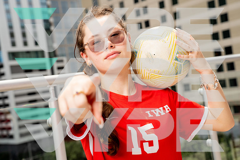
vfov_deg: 22.8
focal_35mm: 59
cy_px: 80
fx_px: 397
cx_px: 120
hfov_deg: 33.7
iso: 100
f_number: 5
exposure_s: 1/500
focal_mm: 57
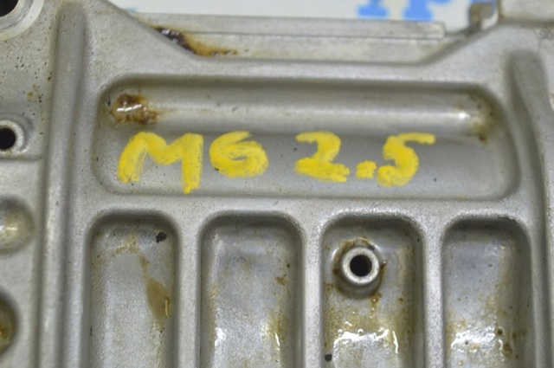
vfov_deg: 16.5
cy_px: 184
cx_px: 277
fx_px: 1268
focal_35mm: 82
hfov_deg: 24.6
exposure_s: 1/20
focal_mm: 55
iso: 400
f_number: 5.6
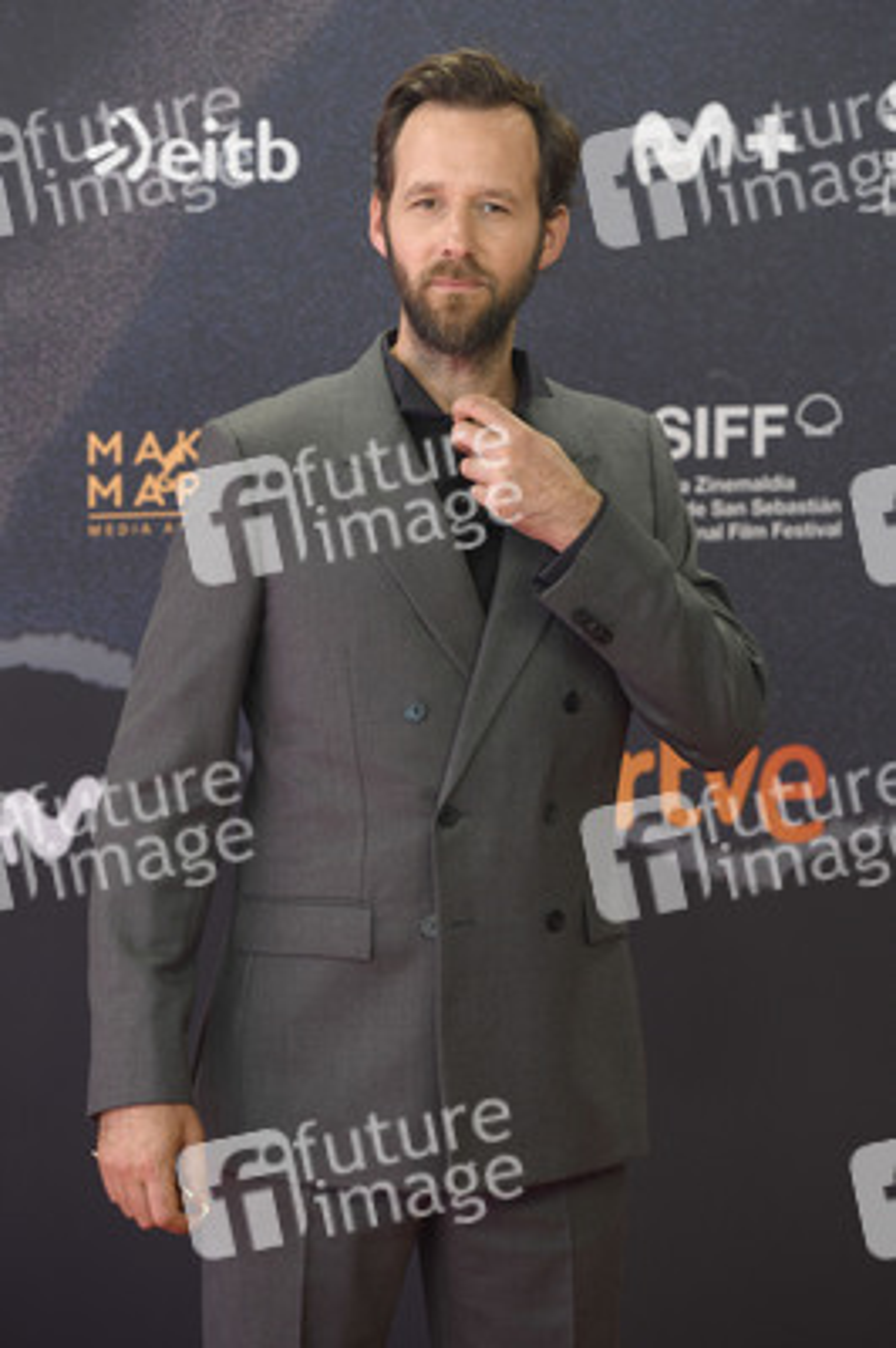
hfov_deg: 9.8
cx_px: 448
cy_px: 674
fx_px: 5235
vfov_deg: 14.7
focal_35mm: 140
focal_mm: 140
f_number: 5
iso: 800
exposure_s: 1/320
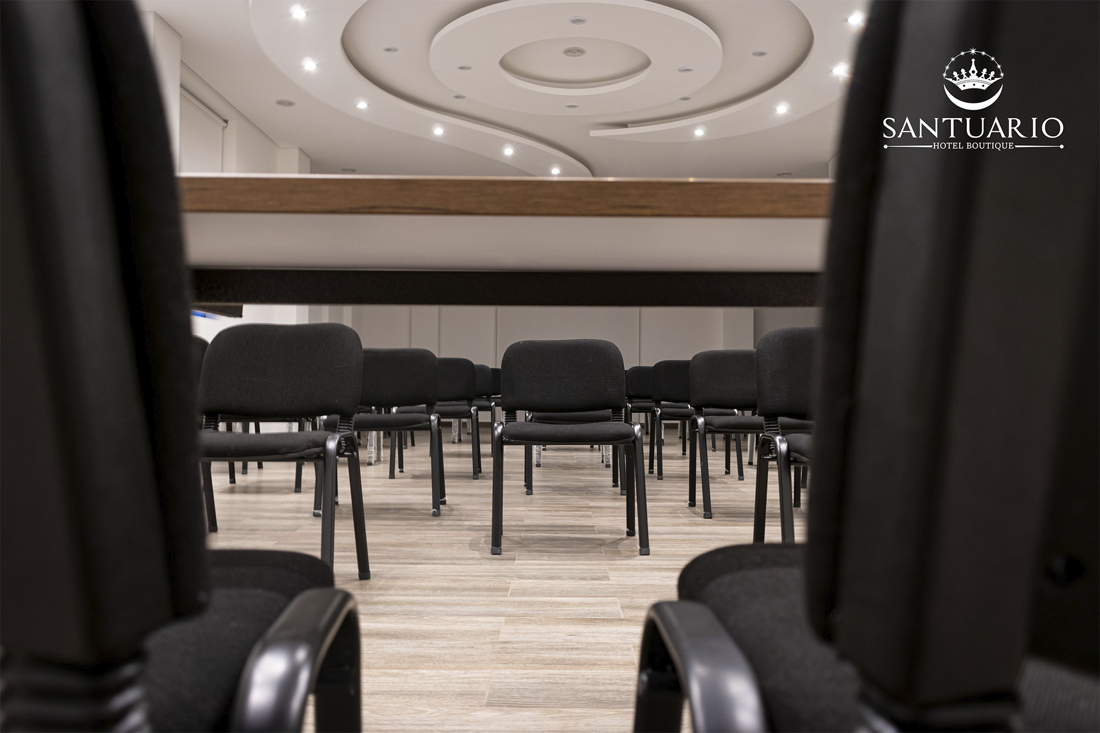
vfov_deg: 47.9
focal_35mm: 27
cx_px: 550
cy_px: 366
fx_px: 825
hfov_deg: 67.4
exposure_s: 1/60
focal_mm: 18
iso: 200
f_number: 4
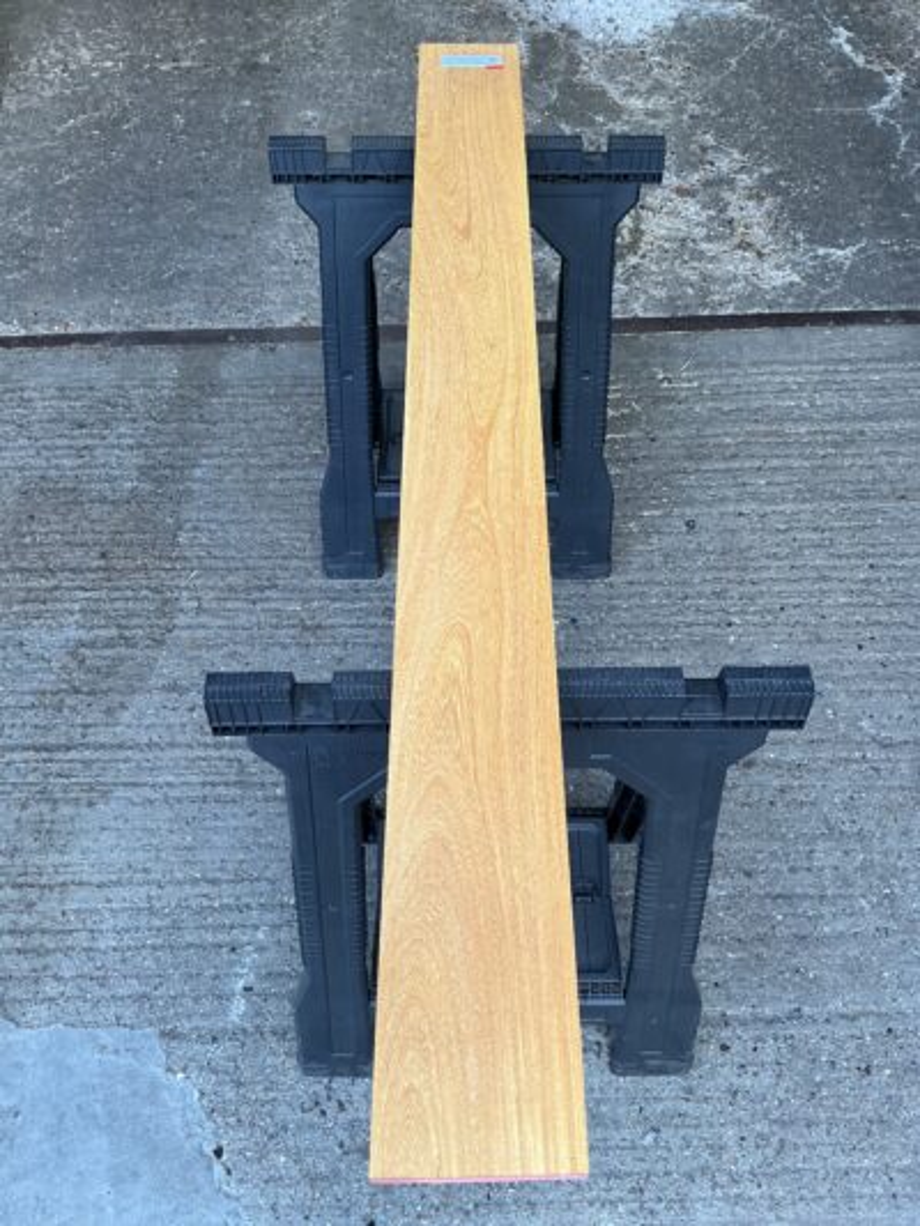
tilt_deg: -55.5
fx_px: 1027
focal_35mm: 29
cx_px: 460
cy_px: 613
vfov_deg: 61.6
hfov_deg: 48.2
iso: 32
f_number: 1.8
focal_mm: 3
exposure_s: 1/100
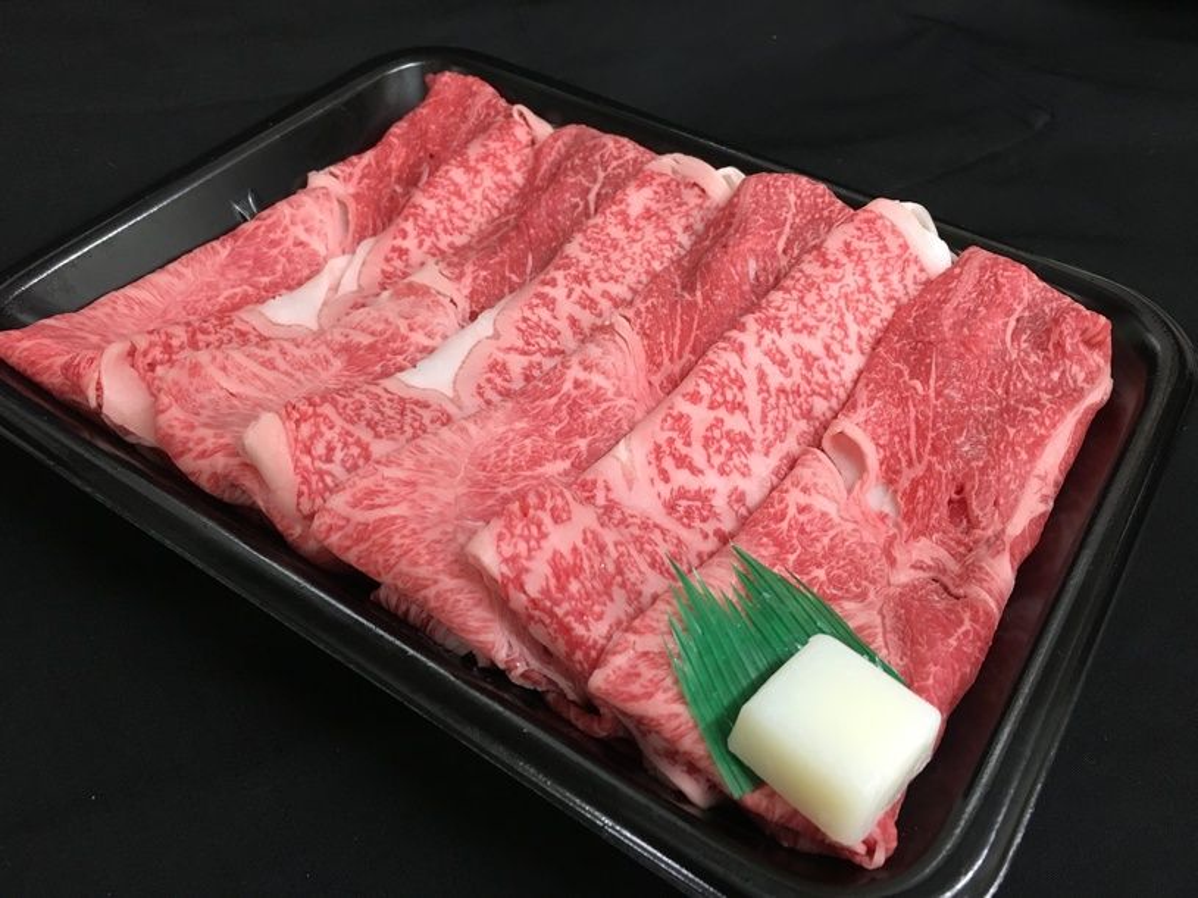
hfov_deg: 61.7
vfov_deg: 48.2
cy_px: 449
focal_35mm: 29
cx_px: 599
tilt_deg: -47.8
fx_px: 1003
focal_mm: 4.15
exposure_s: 1/30
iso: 125
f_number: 2.2
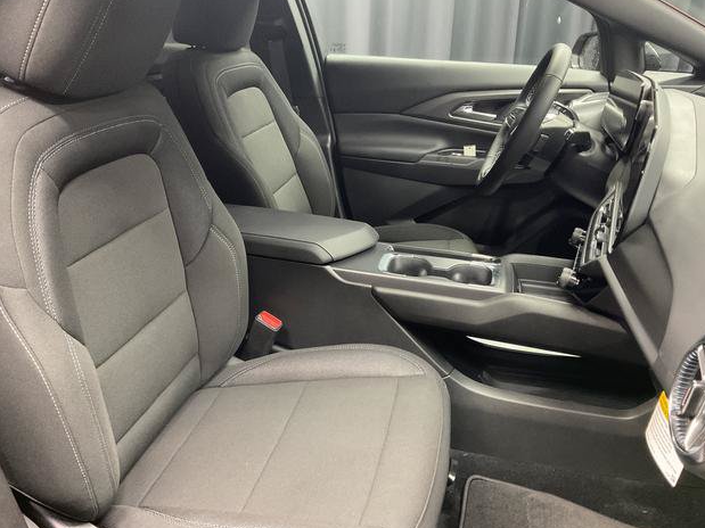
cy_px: 261
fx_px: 611
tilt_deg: -23.5
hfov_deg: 60.0
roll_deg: -2.2
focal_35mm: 30
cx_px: 345
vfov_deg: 46.8
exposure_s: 1/30
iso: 400
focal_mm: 3
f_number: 1.8
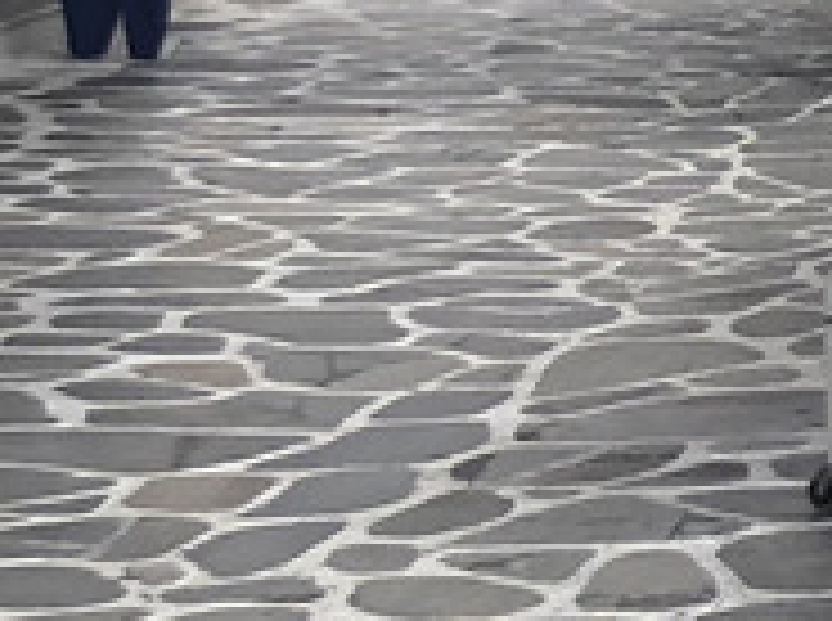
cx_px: 2626
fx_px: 4366
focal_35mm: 182
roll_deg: +1.4
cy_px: -234
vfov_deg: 8.0
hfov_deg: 8.7
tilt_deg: -0.1
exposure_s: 1/1297
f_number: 1.8
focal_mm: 4
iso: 20
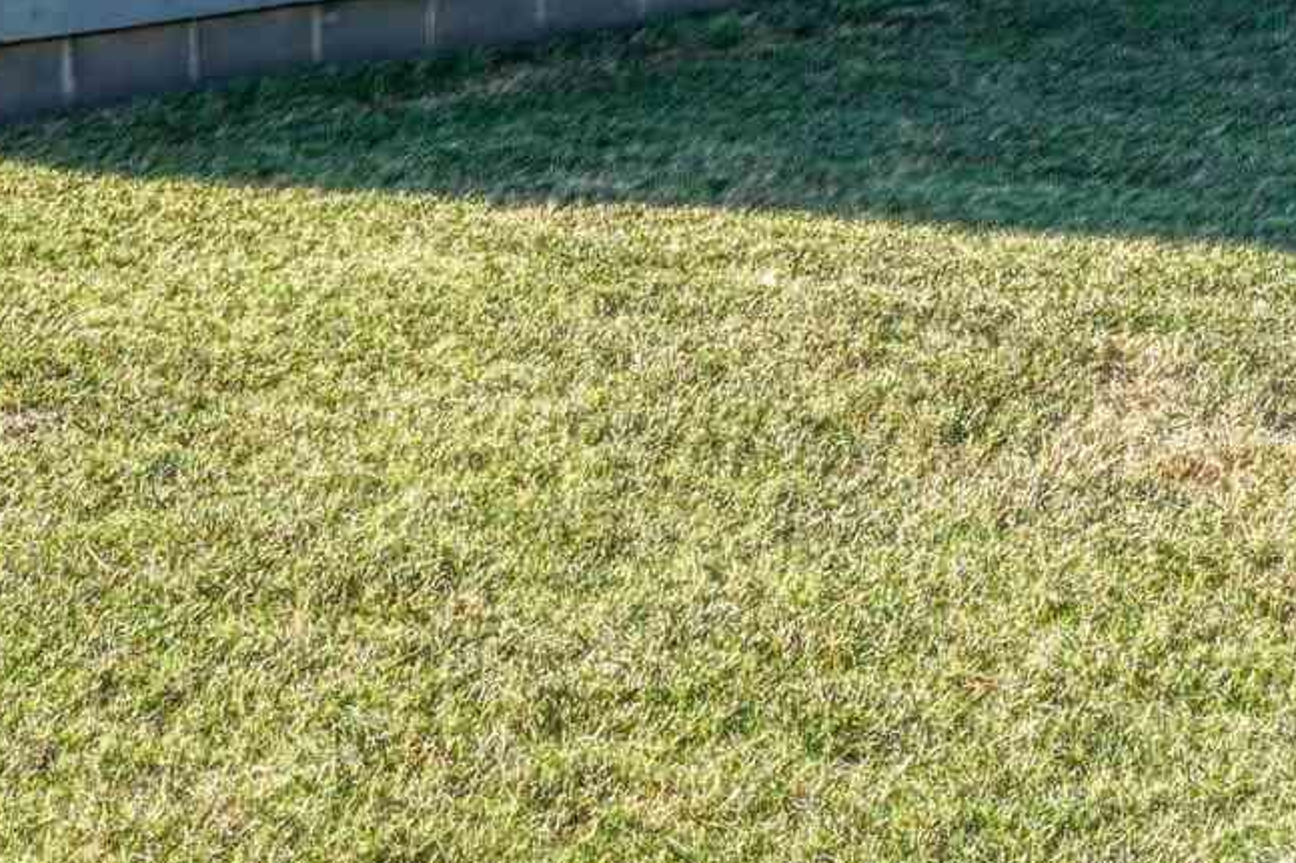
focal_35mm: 95
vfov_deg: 13.6
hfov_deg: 21.0
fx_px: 3419
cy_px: -420
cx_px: 132
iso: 100
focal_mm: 20
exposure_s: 1/200
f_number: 8
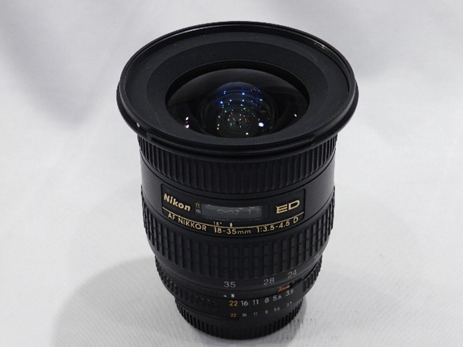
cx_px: 232
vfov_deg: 17.6
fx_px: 1124
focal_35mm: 84
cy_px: 174
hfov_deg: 23.3
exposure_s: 1/60
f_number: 4.4
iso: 800
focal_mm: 14.9
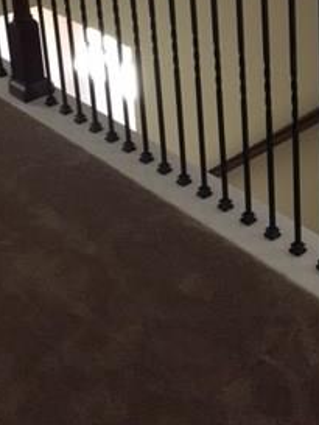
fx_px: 835
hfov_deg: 20.9
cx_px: 316
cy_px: -20
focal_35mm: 68
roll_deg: +0.5
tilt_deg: -17.0
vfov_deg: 26.7
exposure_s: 1/30
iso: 80
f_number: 2.2
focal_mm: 4.15
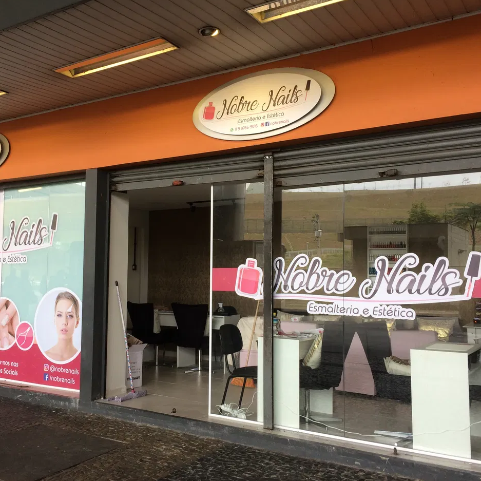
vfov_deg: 47.2
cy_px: 239
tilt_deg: +1.4
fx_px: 550
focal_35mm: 35
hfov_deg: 47.1
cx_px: 210
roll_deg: -0.8
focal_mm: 4.15
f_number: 2.2
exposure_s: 1/120
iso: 50
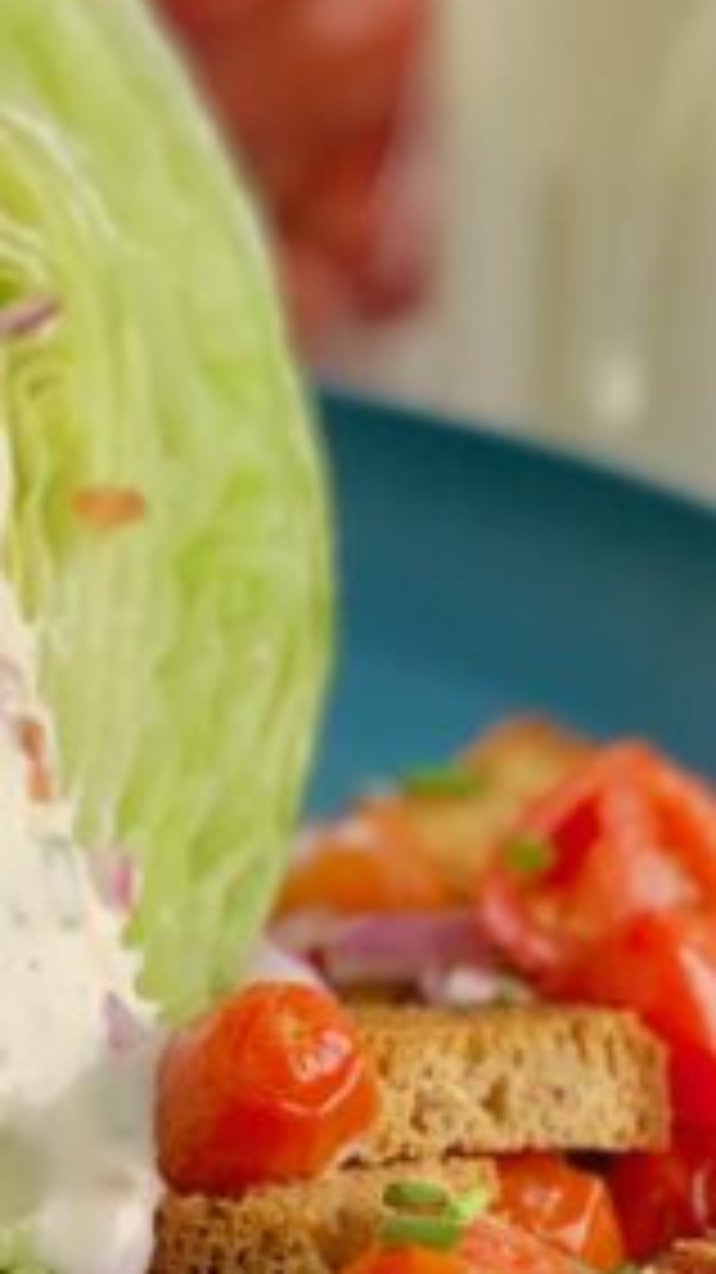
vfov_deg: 14.0
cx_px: -72
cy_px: 725
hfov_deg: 7.8
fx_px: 5202
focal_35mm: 154
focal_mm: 6
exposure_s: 1/122
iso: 25
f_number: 2.4
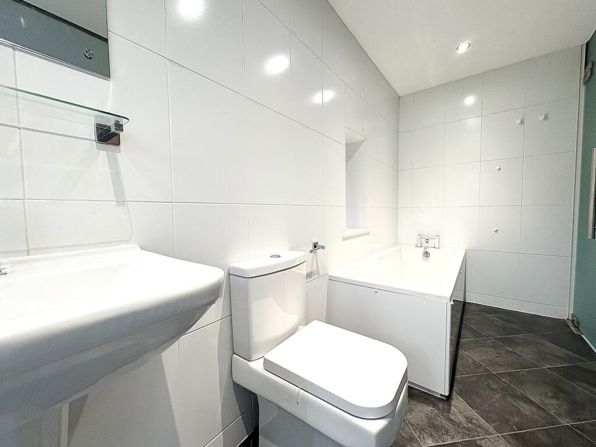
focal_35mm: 14
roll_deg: +0.4
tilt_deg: -3.1
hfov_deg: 102.1
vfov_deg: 85.7
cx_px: 298
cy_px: 224
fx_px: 241
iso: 125
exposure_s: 1/100
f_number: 2.2
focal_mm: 2.22
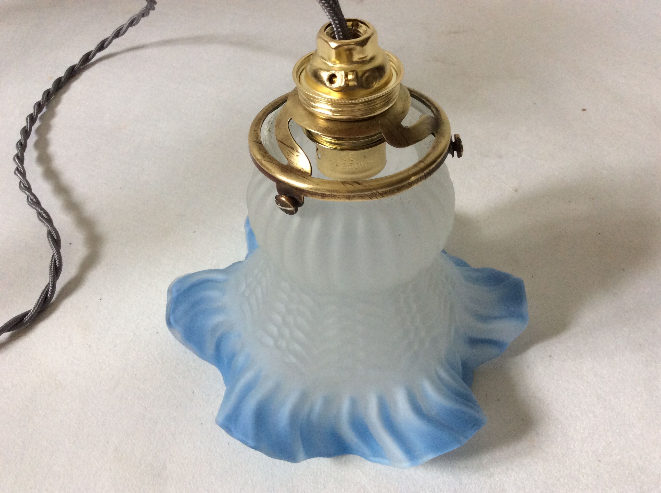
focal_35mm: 32
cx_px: 330
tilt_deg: -48.3
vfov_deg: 44.1
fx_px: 610
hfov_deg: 56.9
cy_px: 246
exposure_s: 1/25
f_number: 2.4
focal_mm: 3.3
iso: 80
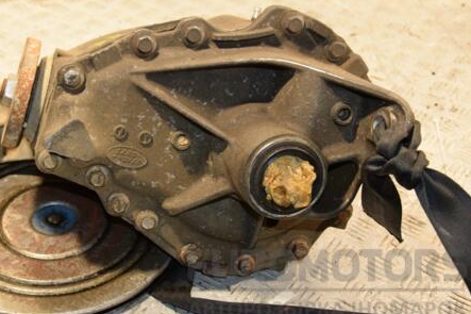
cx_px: 168
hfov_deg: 32.7
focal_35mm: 61
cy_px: 123
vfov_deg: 22.2
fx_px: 798
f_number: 5
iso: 800
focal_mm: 30
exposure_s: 1/160
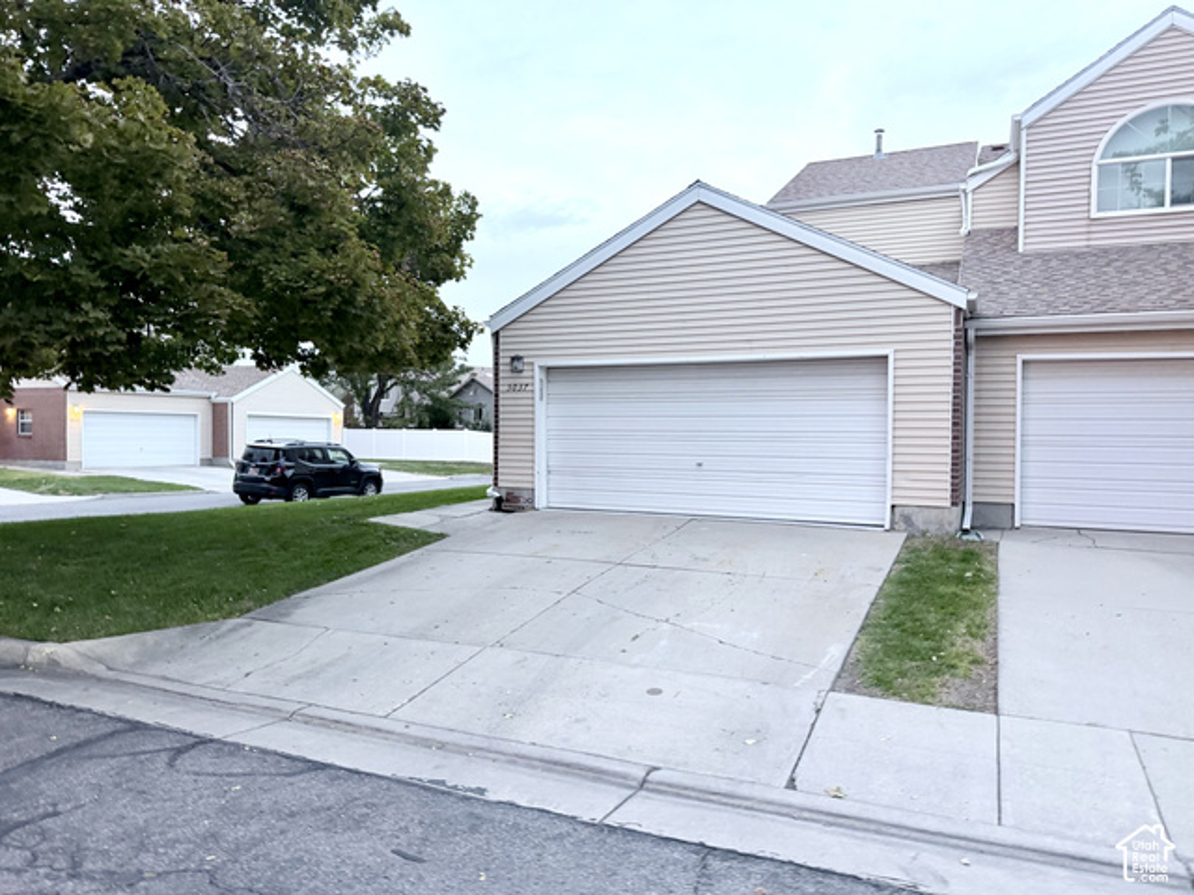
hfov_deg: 71.6
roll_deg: -1.4
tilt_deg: +2.3
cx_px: 597
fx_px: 828
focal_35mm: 24
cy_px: 448
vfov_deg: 56.8
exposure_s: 1/60
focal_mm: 6.76
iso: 250
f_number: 1.78
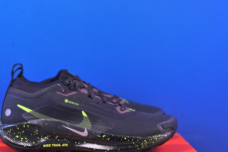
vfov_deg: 14.1
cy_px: 77
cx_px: 83
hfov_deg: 21.0
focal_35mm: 97
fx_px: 614
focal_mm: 50
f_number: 2.5
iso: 250
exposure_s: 1/320
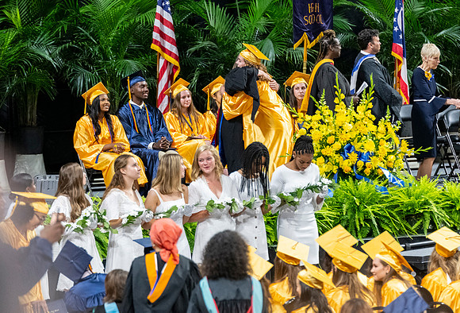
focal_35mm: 283
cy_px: 134
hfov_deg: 7.2
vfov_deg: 4.9
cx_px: 176
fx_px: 3638
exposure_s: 1/200
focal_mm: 190
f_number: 4
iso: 2000
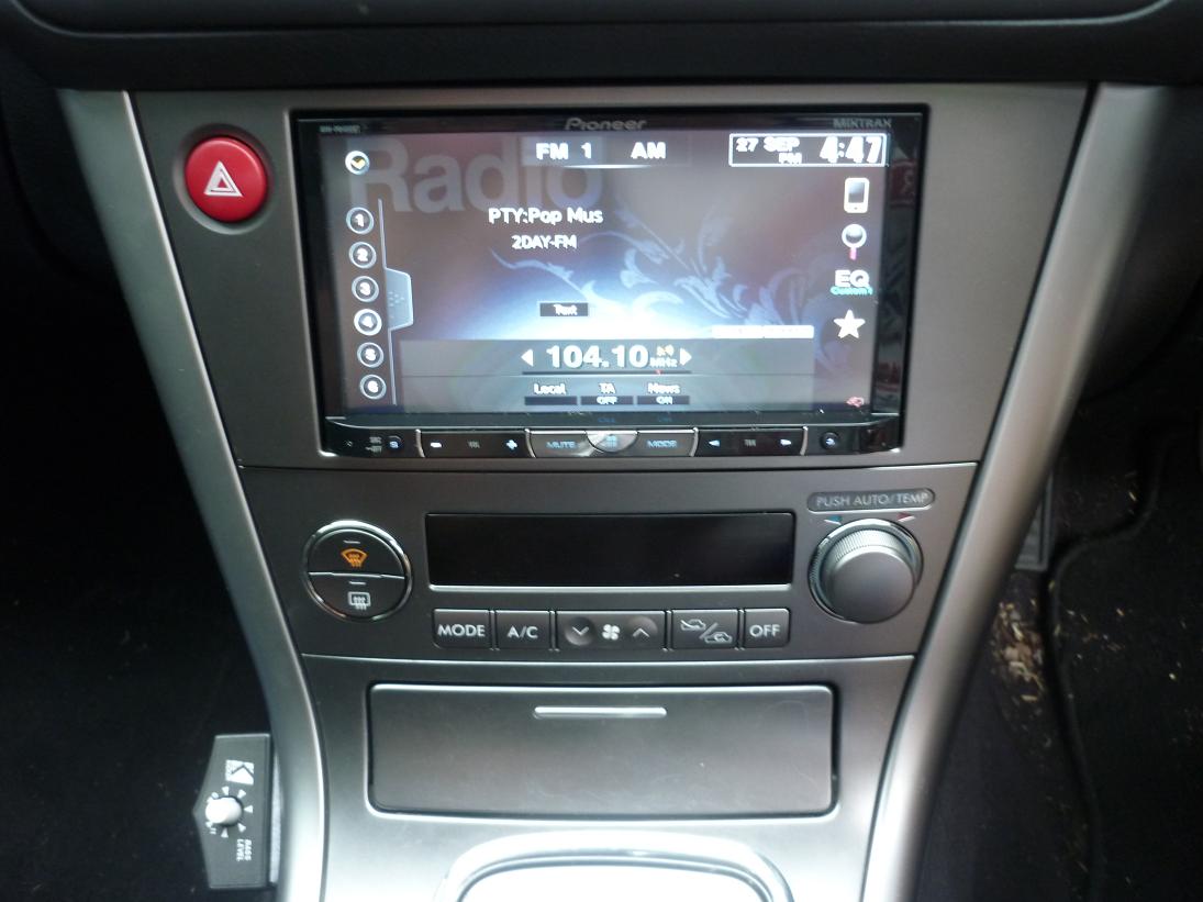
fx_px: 1147
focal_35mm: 33
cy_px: 451
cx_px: 602
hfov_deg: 55.4
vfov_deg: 42.9
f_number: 2.8
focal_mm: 5.5
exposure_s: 1/13
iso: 200
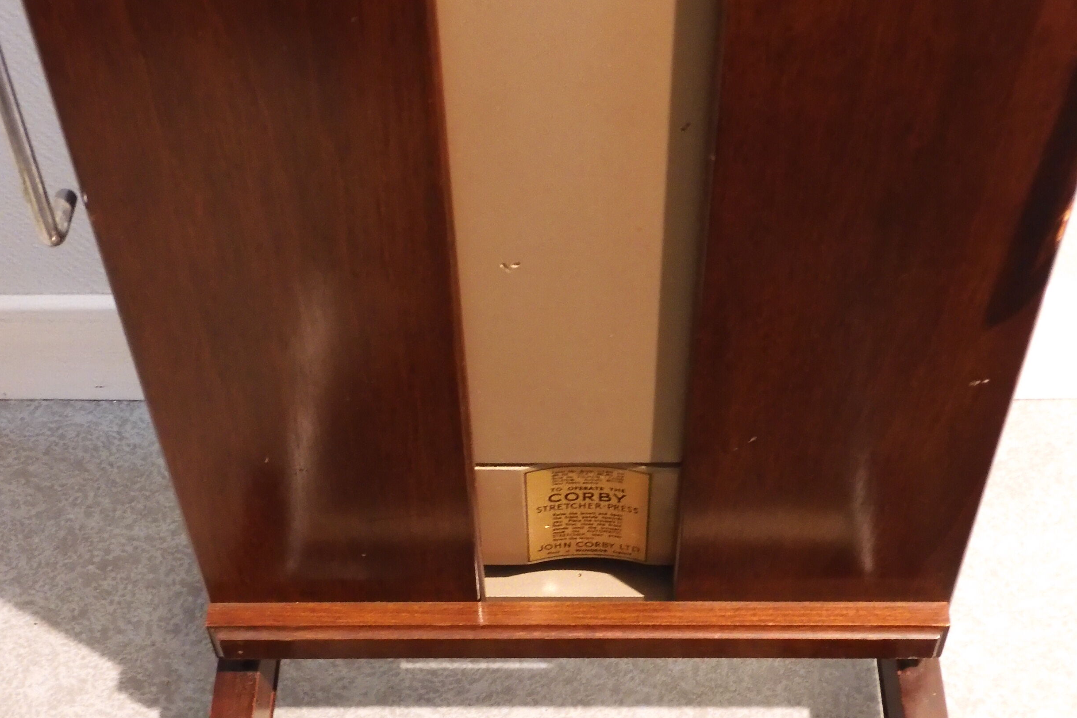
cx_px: 540
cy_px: 671
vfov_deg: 24.6
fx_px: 1586
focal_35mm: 53
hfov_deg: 37.5
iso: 800
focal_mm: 6.8
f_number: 4
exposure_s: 1/4
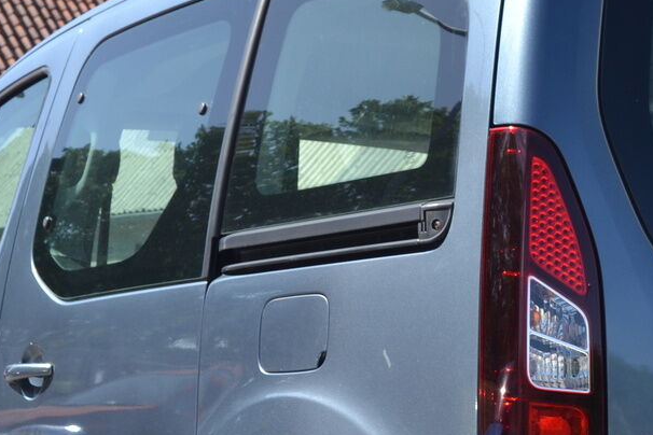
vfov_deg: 11.9
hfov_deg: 17.8
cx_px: 520
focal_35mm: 114
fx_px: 2068
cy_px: 405
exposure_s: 1/200
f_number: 7.1
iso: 100
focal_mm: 24
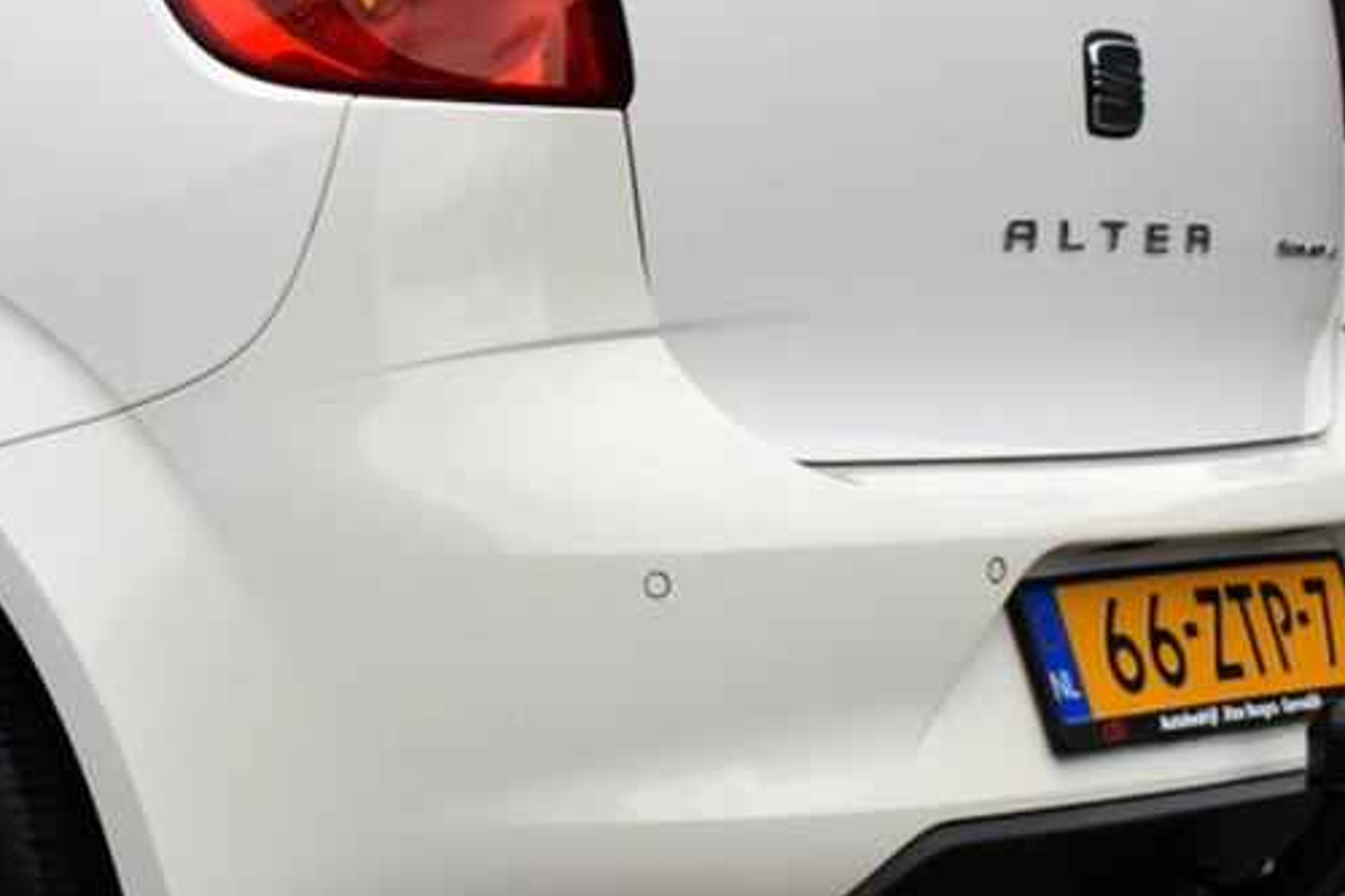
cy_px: 217
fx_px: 4706
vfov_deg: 10.8
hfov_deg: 15.6
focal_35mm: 126
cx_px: -299
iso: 200
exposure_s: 1/320
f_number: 9
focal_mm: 30
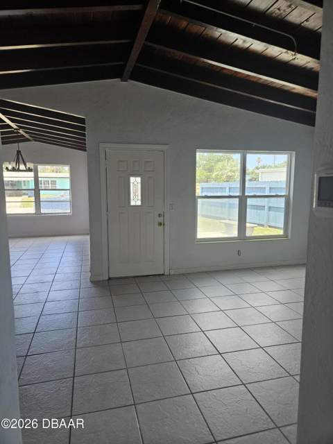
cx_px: 166
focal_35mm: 23
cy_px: 222
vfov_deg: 73.9
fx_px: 295
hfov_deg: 58.9
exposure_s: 1/120
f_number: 1.8
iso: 32
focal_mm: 5.4
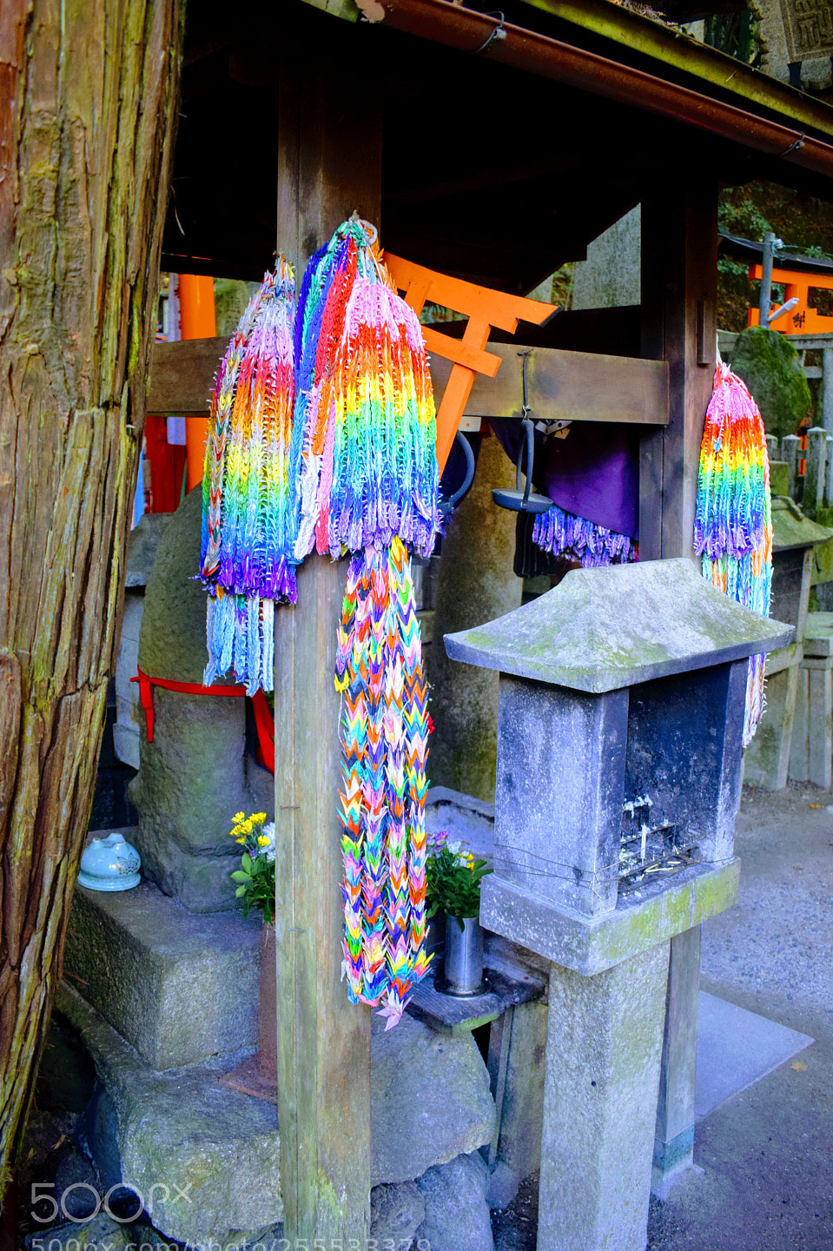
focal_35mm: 30
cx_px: 440
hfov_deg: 43.6
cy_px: 622
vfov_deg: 61.9
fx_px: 1042
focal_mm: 18
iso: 900
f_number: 3.5
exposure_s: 1/60
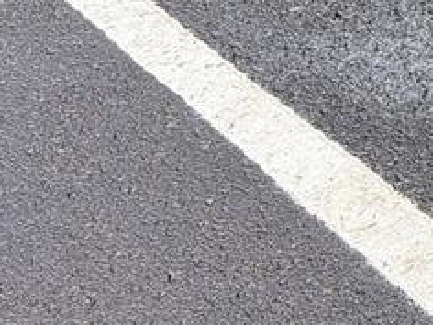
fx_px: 1301
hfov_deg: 16.0
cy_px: -118
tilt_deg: -23.4
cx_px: 776
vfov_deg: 13.6
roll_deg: -0.4
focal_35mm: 104
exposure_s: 1/1653
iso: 80
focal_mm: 6.76
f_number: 1.78
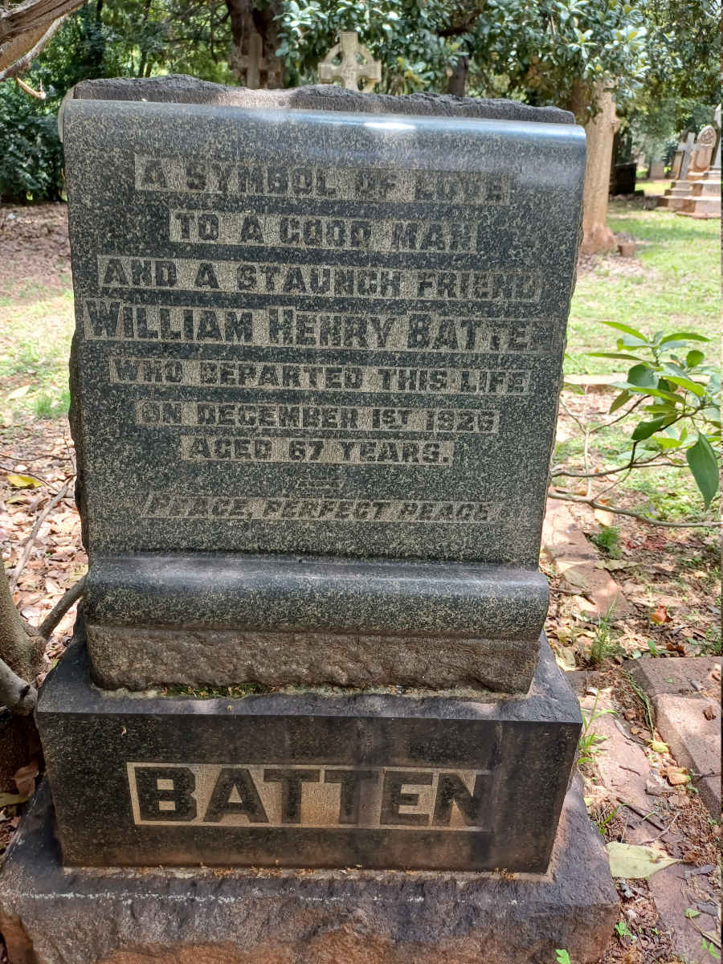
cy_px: 482
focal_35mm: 25
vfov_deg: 69.4
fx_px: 696
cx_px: 362
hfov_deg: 54.9
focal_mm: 4.65
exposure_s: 1/100
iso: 64
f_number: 1.8
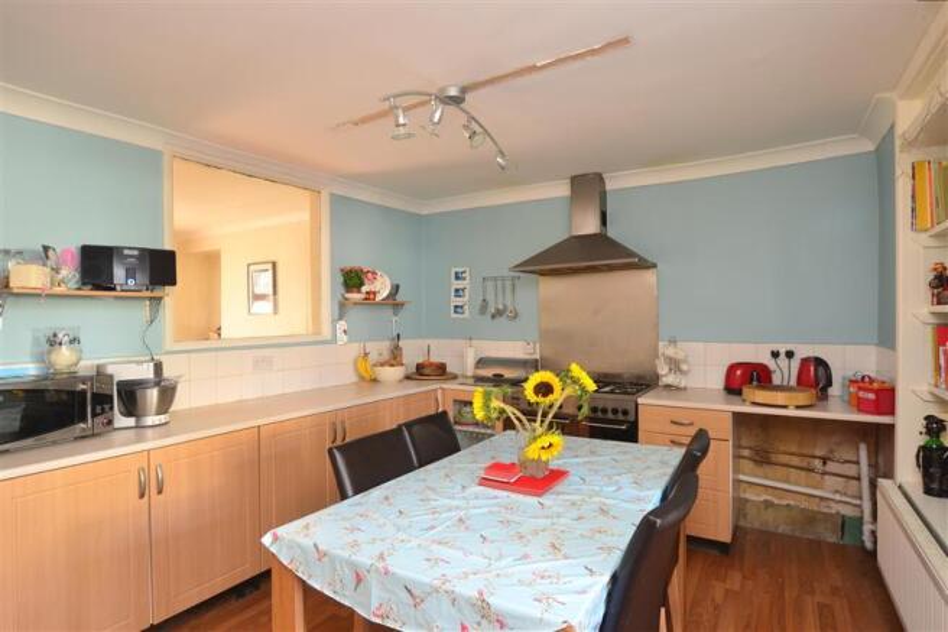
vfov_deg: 63.2
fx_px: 513
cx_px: 474
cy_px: 316
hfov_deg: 85.4
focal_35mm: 20
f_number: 5
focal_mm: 13
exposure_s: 1/2.5
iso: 200
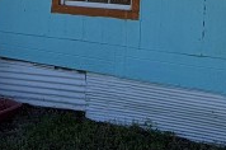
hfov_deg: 24.2
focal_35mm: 84
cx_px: 89
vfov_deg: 15.5
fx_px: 526
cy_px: -39
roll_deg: -3.2
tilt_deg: +4.8
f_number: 2.2
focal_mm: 2.22
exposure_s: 1/770
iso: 32
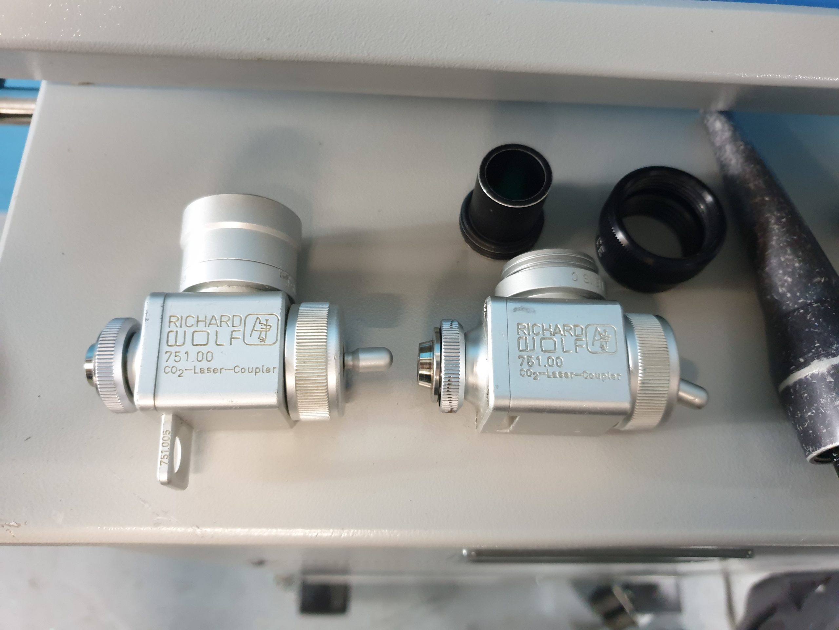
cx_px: 420
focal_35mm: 26
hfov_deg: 67.3
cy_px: 315
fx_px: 630
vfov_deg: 53.1
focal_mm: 4.3
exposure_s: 1/33
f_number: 1.5
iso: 320
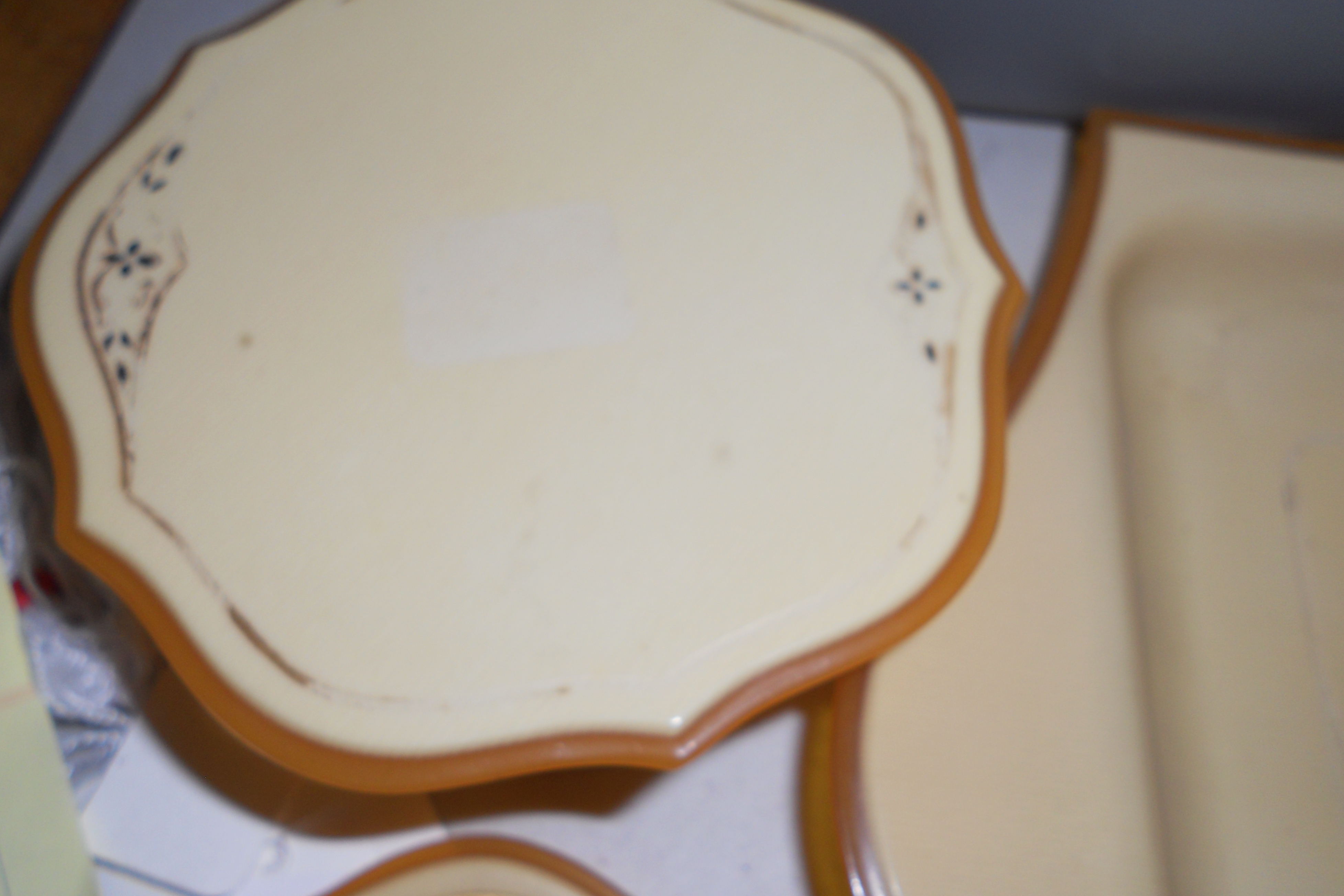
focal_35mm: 34
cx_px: 659
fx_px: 1269
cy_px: 414
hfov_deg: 55.8
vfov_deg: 38.9
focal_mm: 5.8
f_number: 8.8
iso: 80
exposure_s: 1/25
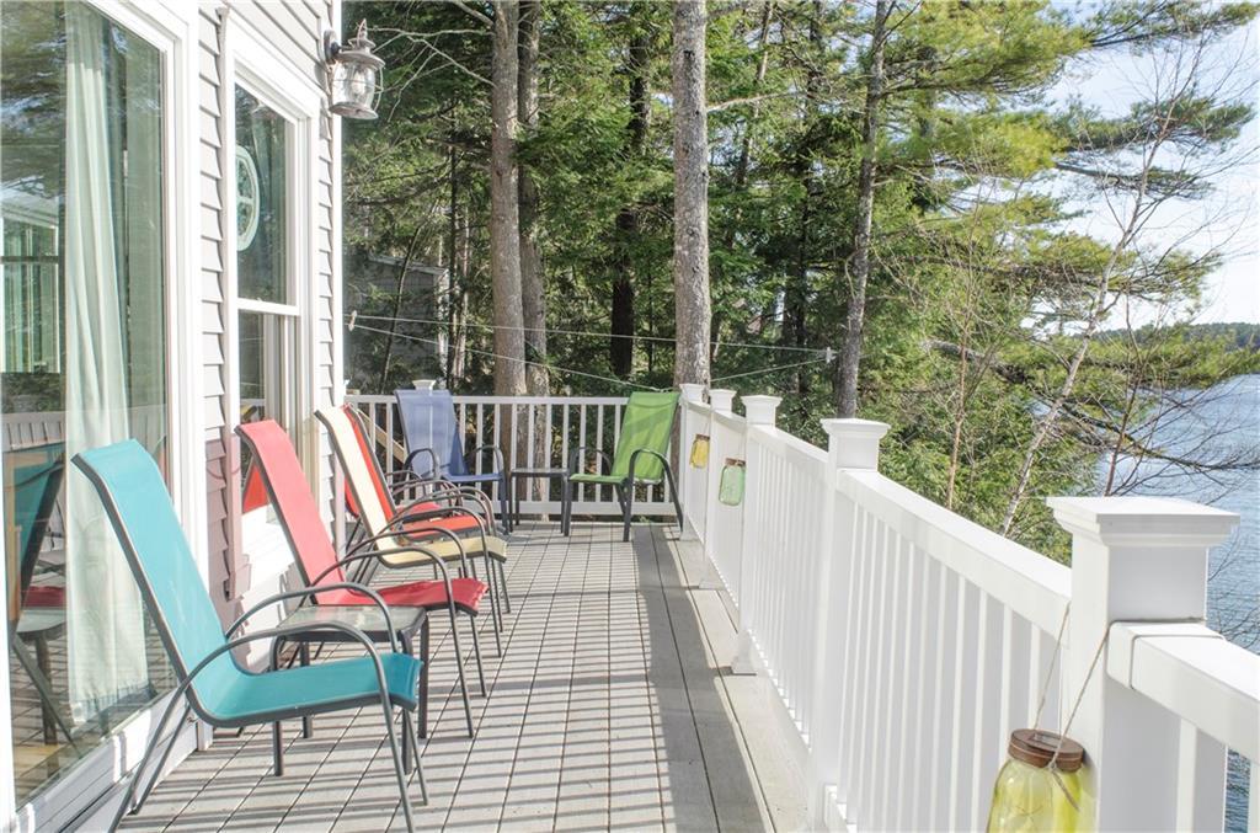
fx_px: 1257
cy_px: 416
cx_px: 630
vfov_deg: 36.7
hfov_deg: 53.3
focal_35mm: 36
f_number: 13
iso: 200
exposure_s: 1/125
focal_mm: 24
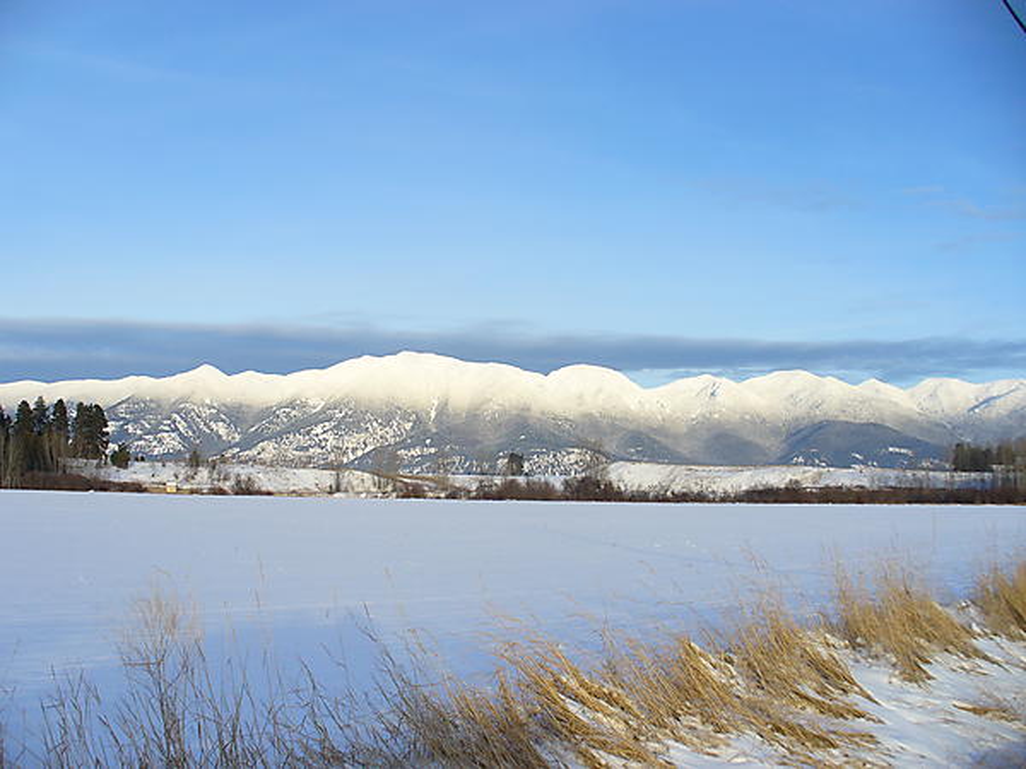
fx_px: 1097
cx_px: 513
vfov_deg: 38.7
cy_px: 384
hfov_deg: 50.1
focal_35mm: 37
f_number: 5.6
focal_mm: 6.1
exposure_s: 1/160
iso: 80
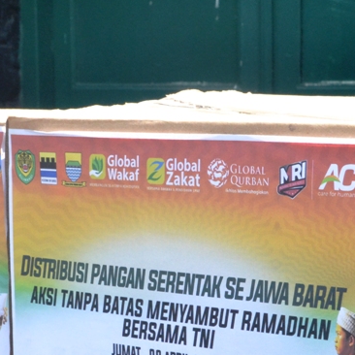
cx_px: 122
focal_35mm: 107
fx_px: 1241
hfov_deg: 16.2
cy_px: 229
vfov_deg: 16.2
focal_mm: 30
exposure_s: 1/250
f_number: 13
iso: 1600
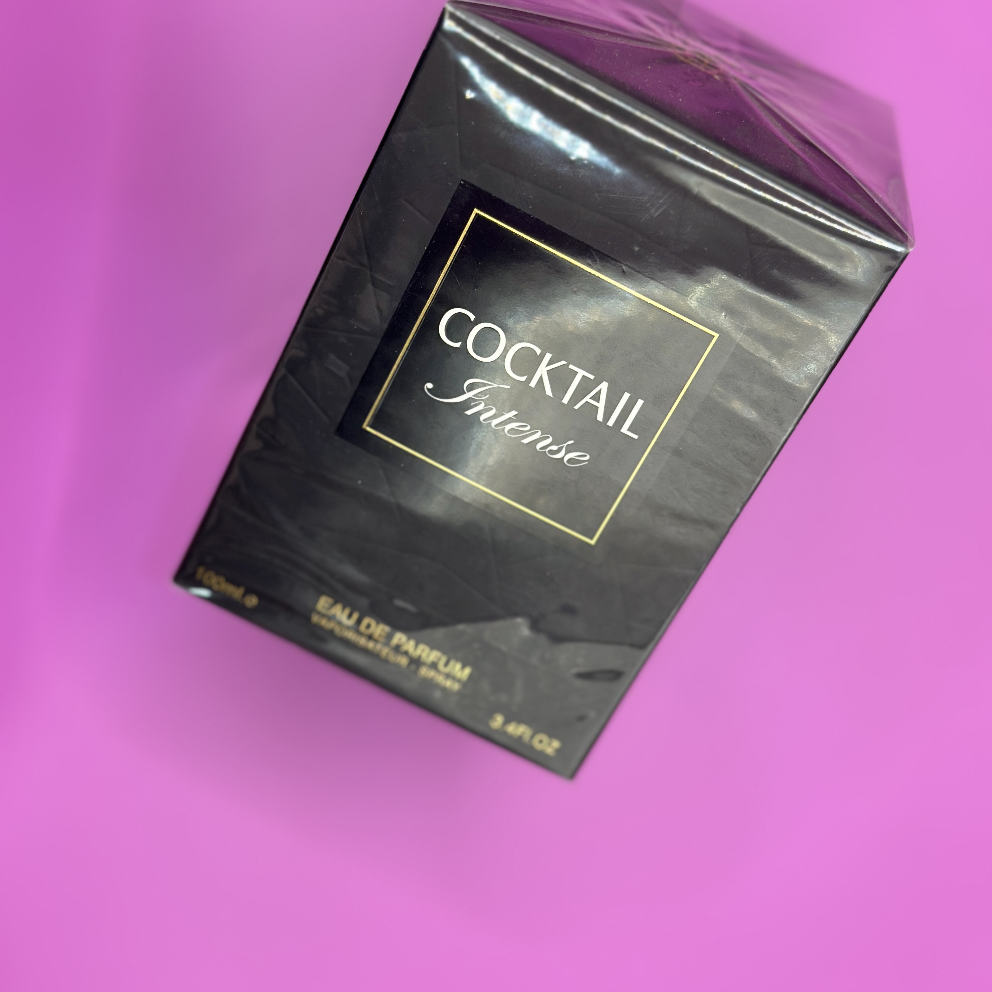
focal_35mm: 57
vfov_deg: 30.0
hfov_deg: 30.0
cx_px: 499
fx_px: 1848
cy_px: 404
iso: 64
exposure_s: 1/102
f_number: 1.78
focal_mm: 6.86
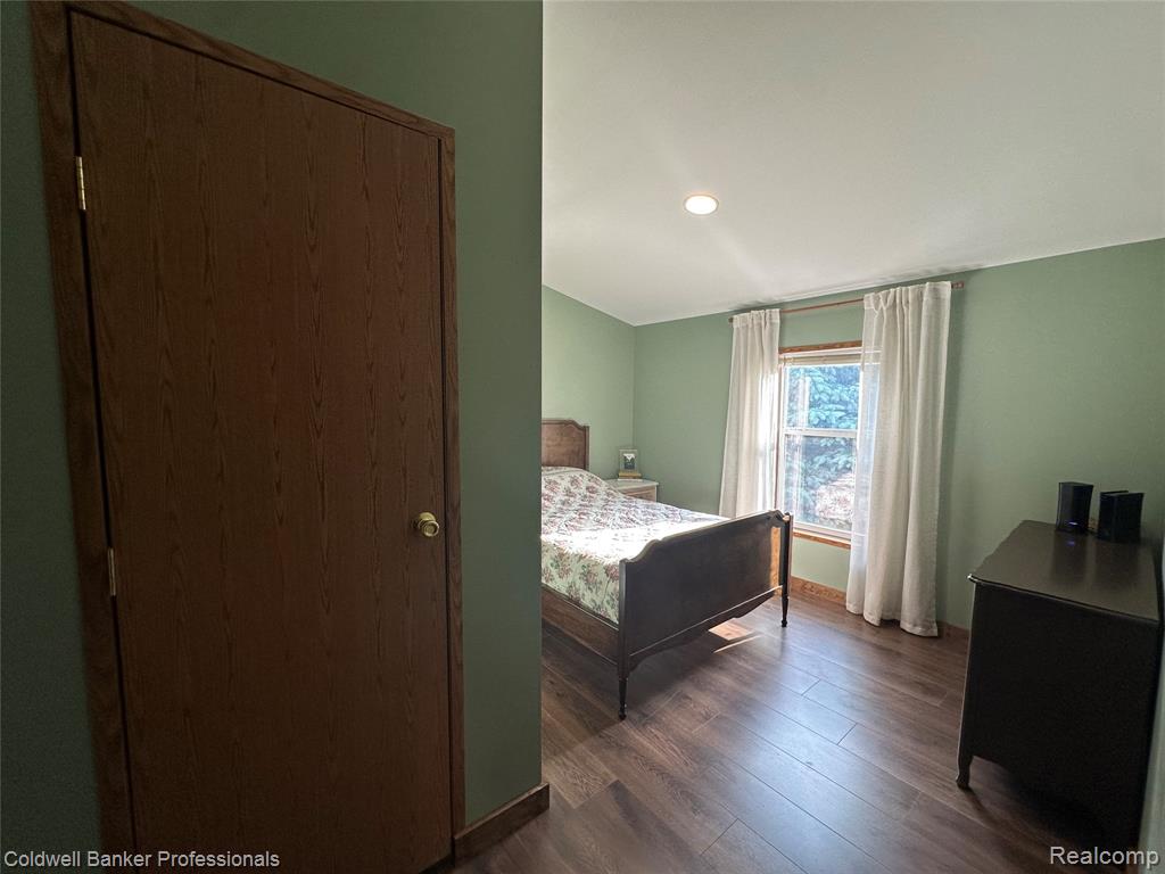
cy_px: 437
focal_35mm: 14
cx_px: 582
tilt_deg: -4.3
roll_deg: -0.9
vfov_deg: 85.7
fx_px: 471
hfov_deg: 102.1
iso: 125
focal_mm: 2.22
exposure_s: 1/120
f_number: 2.2
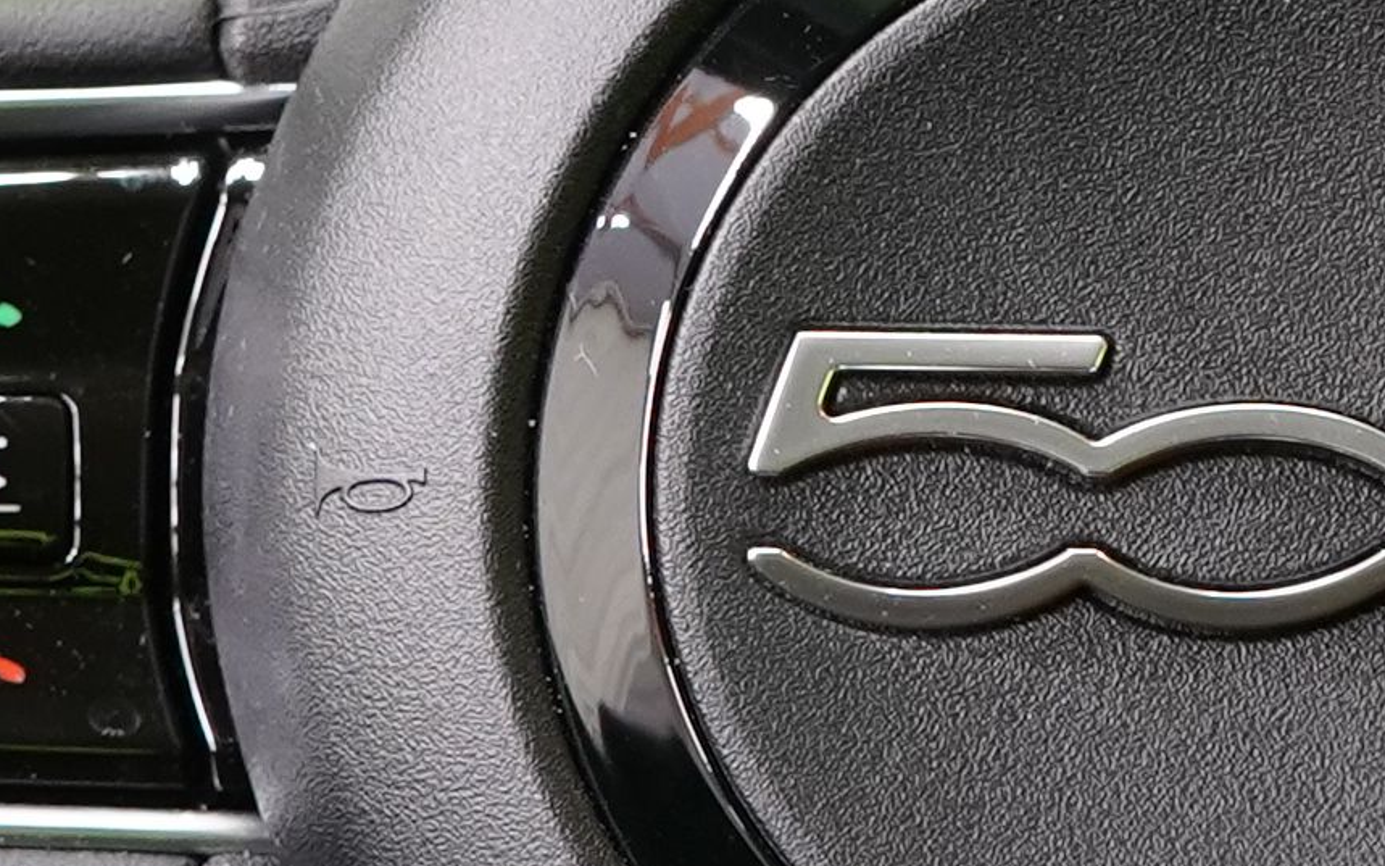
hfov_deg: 8.6
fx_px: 9135
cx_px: 1237
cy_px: 168
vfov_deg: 5.4
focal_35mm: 242
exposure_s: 1/20
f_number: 5
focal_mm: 34
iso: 1250
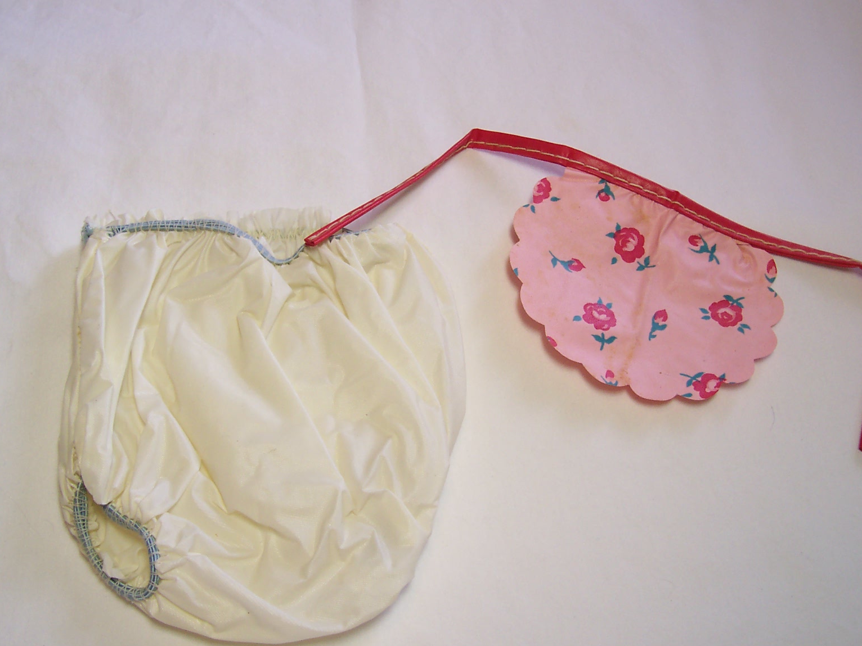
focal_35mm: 40
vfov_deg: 36.0
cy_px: 331
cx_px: 433
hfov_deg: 46.8
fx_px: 996
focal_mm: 5.6
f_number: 2.8
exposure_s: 1/45
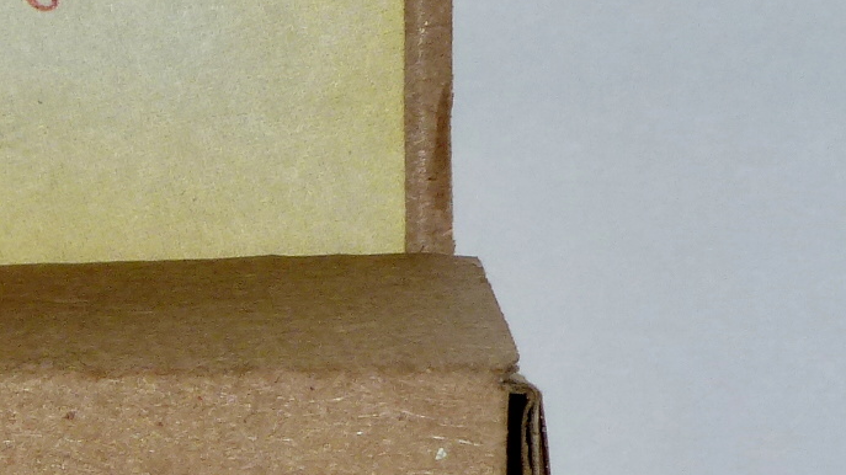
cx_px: -514
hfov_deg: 8.0
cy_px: 742
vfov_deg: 4.6
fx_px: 5921
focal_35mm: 264
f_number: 4.6
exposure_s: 1/60
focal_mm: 11.7
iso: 100
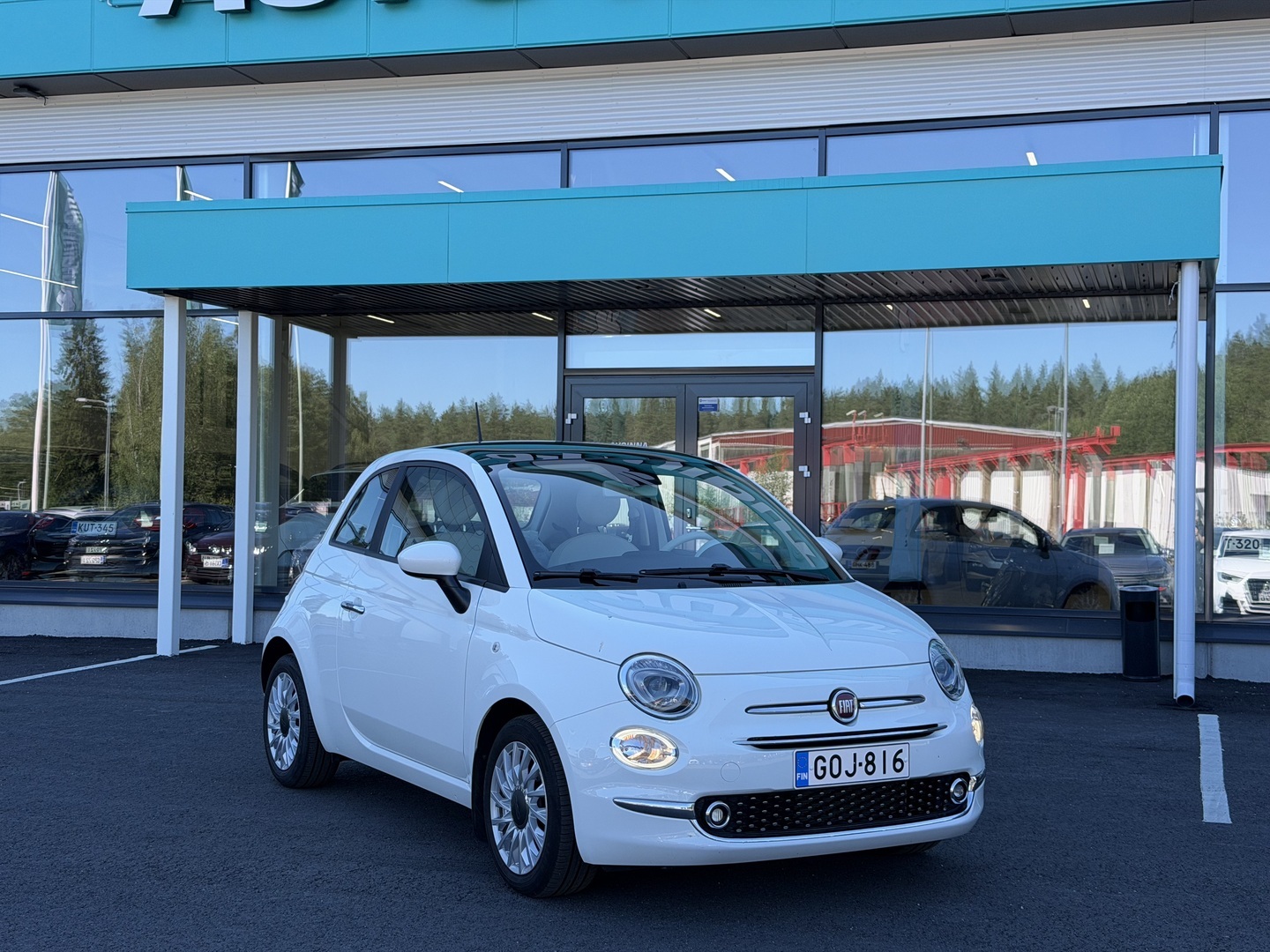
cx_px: 635
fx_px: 1761
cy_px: 476
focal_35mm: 48
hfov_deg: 39.7
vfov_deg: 30.3
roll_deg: -1.2
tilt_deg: +0.5
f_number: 1.78
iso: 64
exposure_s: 1/1041
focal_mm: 6.76
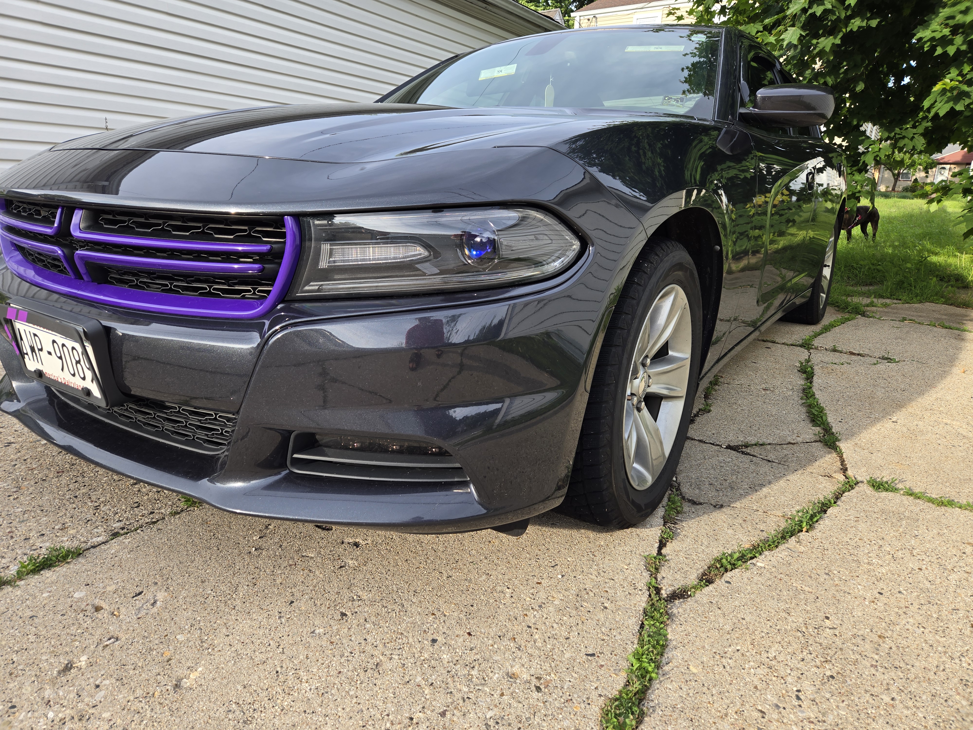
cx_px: 486
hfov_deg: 73.9
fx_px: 646
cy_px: 365
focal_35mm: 23
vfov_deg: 58.9
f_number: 1.8
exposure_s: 1/253
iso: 25
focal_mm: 5.4
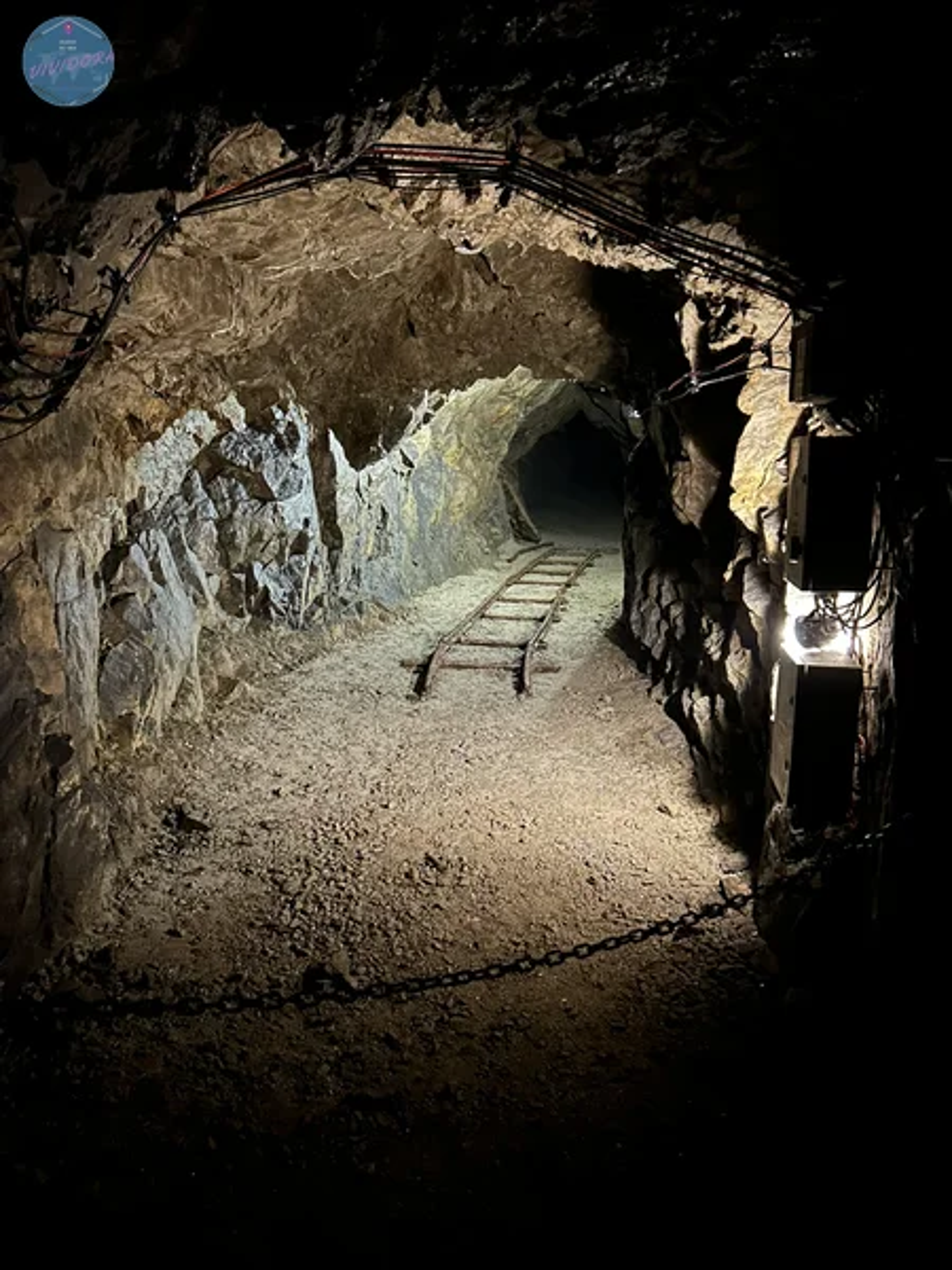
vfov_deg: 67.3
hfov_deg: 53.1
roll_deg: -0.3
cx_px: 476
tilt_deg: -11.1
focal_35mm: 26
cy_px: 635
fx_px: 953
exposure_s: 1/5
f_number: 1.5
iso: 800
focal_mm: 5.7
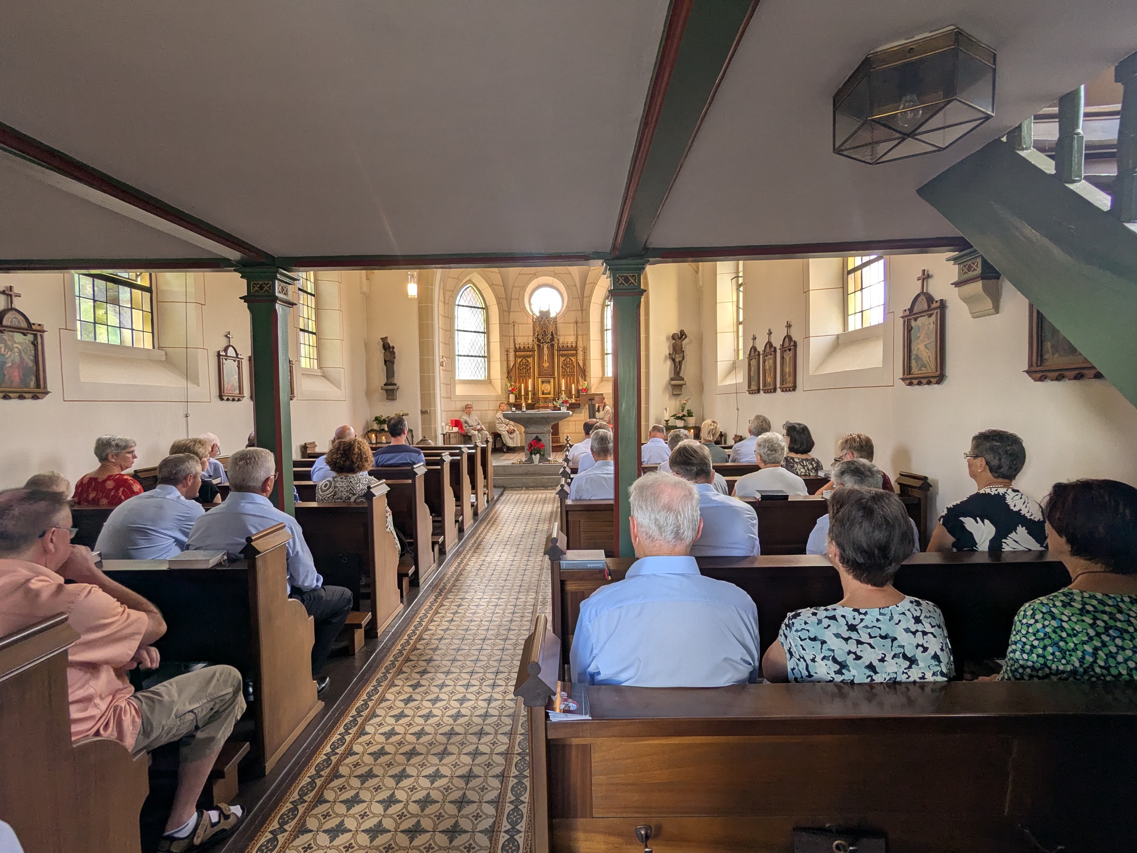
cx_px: 568
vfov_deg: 78.1
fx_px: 526
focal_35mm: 16
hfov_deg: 94.5
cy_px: 426
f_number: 2.2
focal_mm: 2.35
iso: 72
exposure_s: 1/50
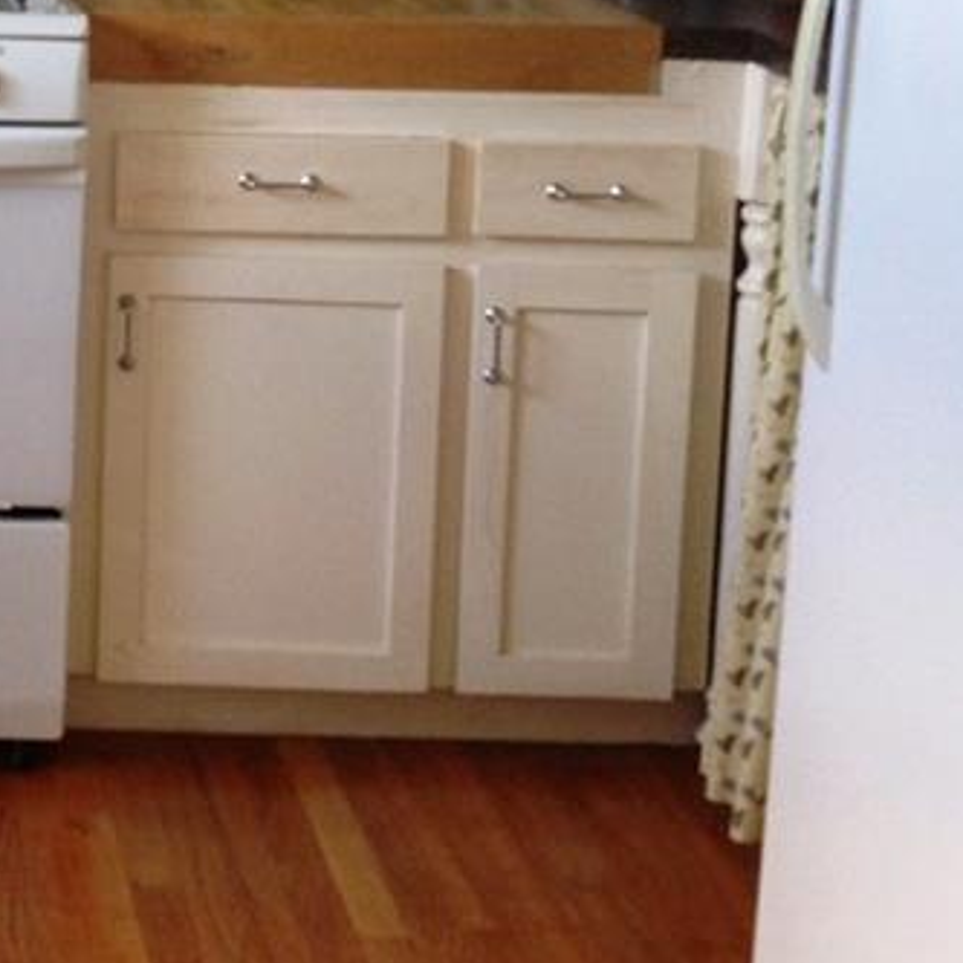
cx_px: -208
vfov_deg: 17.9
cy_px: 55
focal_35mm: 95
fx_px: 2990
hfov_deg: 17.4
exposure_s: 1/30
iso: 80
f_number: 2.4
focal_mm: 4.28
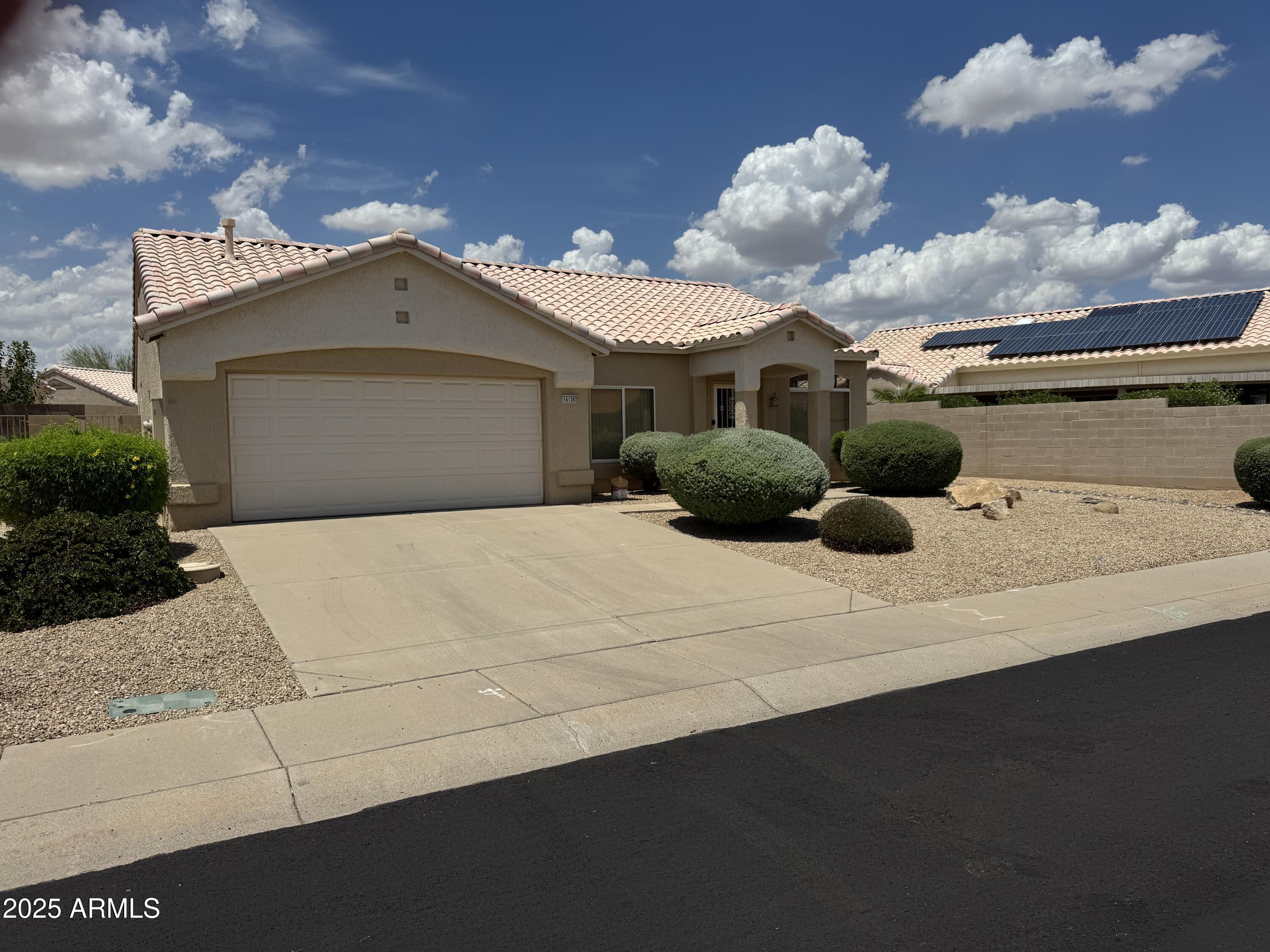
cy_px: 476
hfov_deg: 71.6
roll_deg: +1.2
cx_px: 635
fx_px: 881
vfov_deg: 56.8
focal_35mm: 24
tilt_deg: -2.2
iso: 80
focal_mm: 6.76
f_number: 1.78
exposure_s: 1/10417
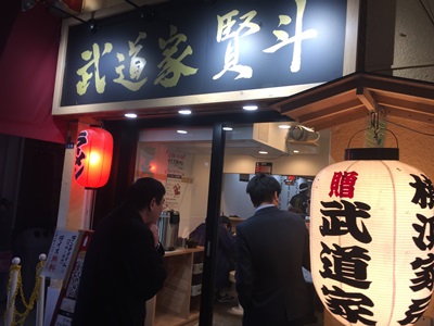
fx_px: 364
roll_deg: -0.8
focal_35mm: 29
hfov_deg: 61.7
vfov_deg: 48.2
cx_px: 217
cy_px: 163
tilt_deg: +3.8
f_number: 2.2
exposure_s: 1/40
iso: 32
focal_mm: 4.15
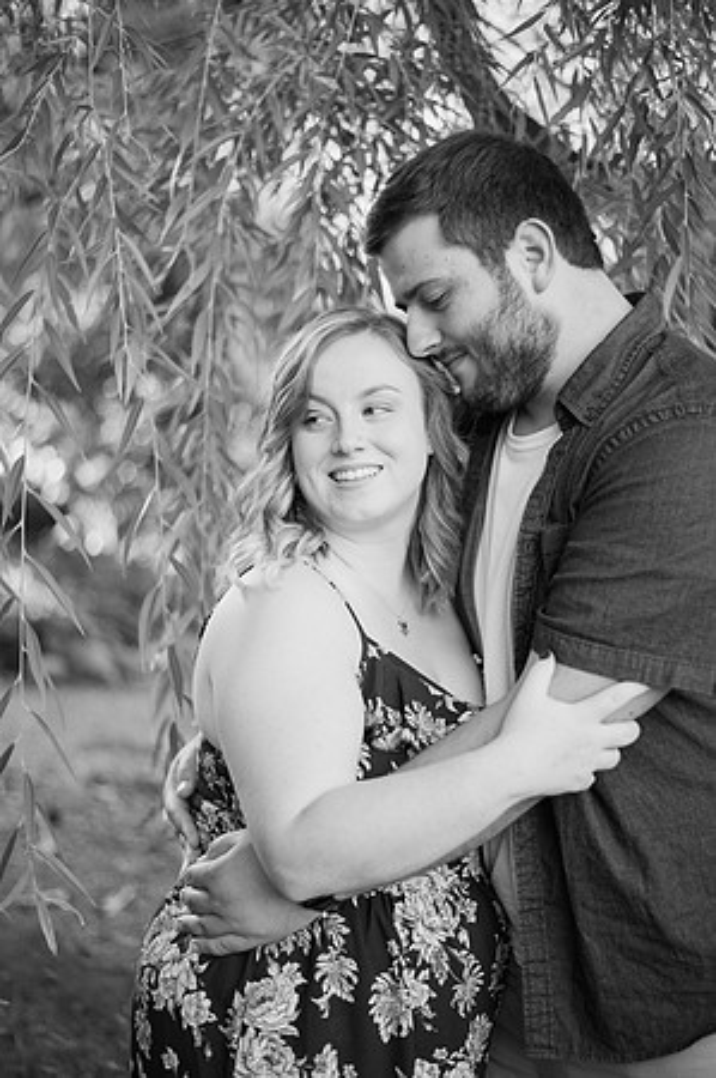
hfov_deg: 26.9
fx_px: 1495
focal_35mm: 50
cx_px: 358
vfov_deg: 39.6
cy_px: 539
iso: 640
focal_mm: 50
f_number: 1.8
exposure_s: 1/500
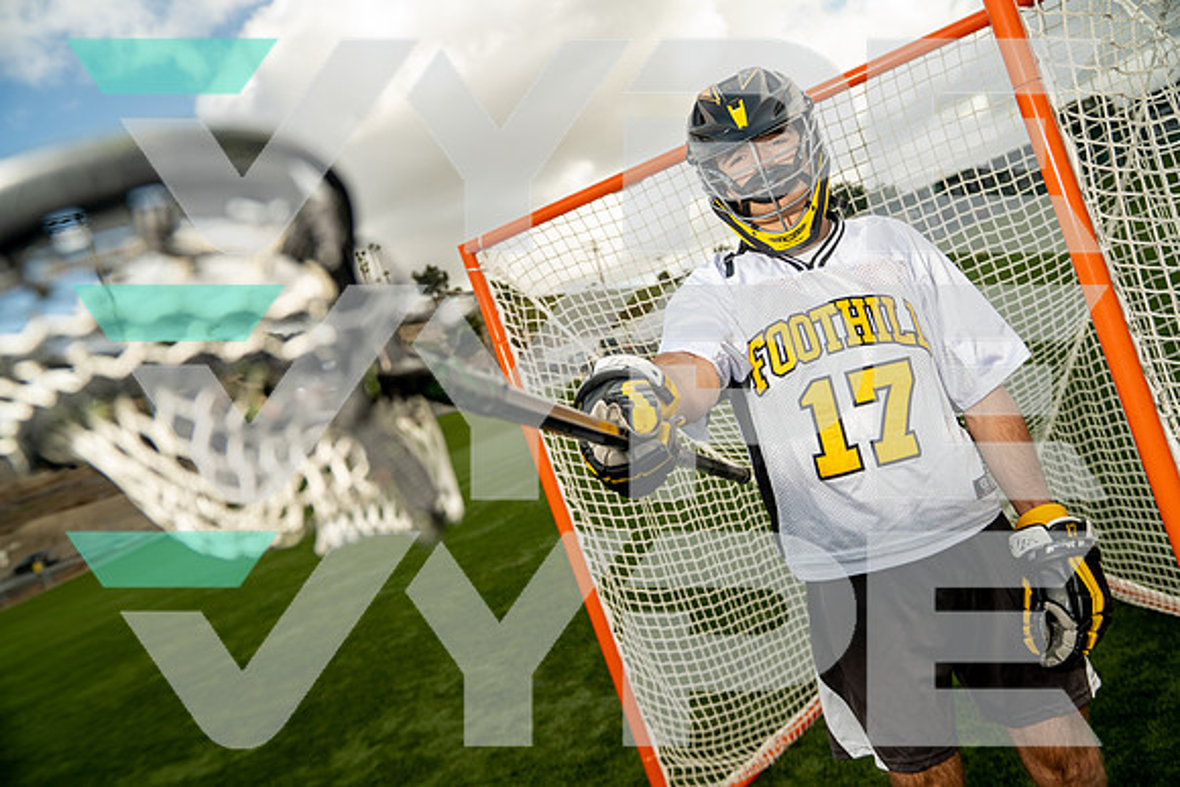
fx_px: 984
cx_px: 590
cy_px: 394
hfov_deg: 61.9
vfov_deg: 43.6
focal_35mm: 30
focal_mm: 30
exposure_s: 1/250
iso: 200
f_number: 4
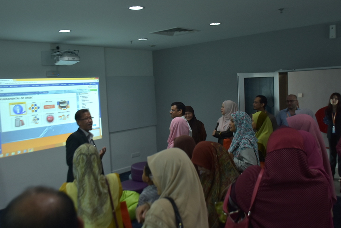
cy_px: 111
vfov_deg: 41.2
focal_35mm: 32
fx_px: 303
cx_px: 158
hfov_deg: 58.6
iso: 400
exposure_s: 1/125
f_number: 3.5
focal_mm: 18
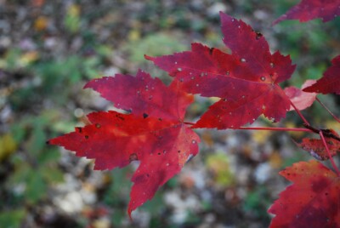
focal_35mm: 51
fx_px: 482
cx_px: 170
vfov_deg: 26.6
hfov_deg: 38.8
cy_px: 114
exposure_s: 1/30
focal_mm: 34
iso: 400
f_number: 5
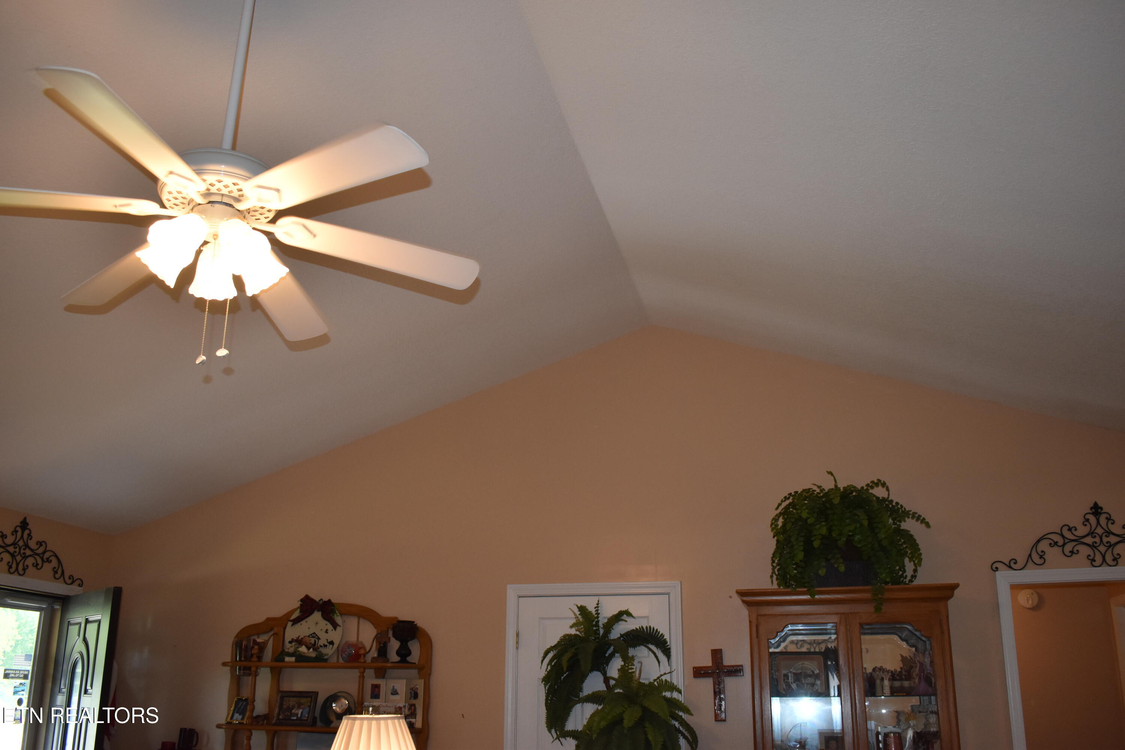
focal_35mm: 30
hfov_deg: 61.9
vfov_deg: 43.6
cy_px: 375
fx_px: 937
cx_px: 562
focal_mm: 20
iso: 800
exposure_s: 1/200
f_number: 4.5
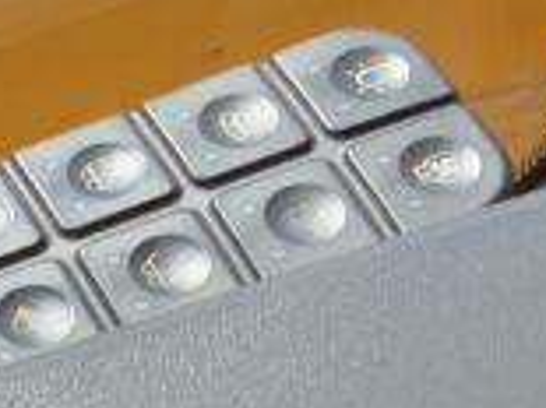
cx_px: -814
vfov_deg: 7.6
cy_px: 644
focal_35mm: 192
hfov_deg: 9.1
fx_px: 3026
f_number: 1.8
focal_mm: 3
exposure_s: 1/310
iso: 16
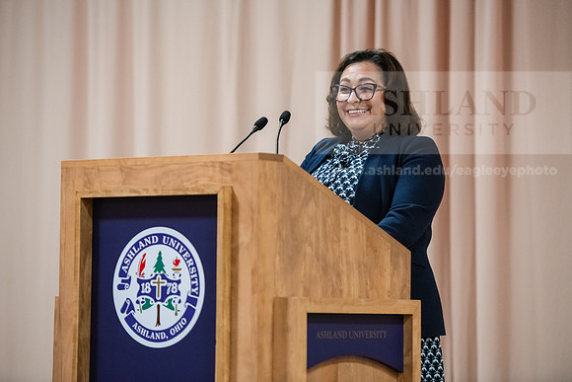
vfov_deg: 9.2
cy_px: 191
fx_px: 2384
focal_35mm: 150
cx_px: 286
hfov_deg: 13.7
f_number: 3.2
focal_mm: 150
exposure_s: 1/200
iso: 4000
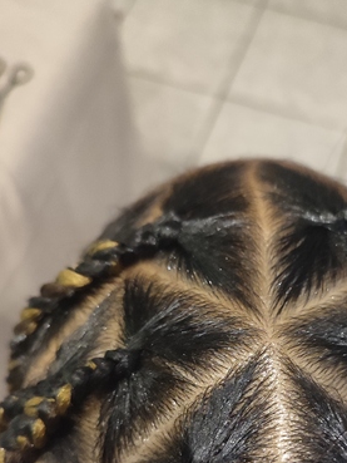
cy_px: 351
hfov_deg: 36.1
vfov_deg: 46.0
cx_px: 257
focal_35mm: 39
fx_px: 521
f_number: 1.89
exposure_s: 1/14
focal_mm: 5.89
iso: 3259
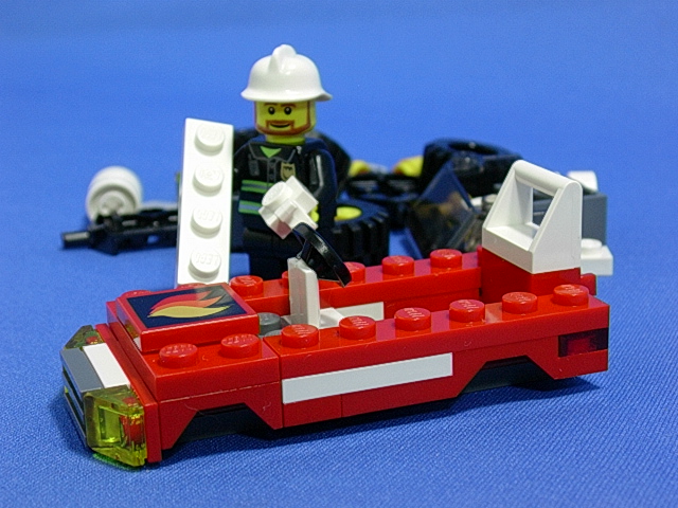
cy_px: 254
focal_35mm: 71
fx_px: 1391
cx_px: 339
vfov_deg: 20.7
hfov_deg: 27.4
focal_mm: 10.8
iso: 70
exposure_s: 1/13
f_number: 3.7
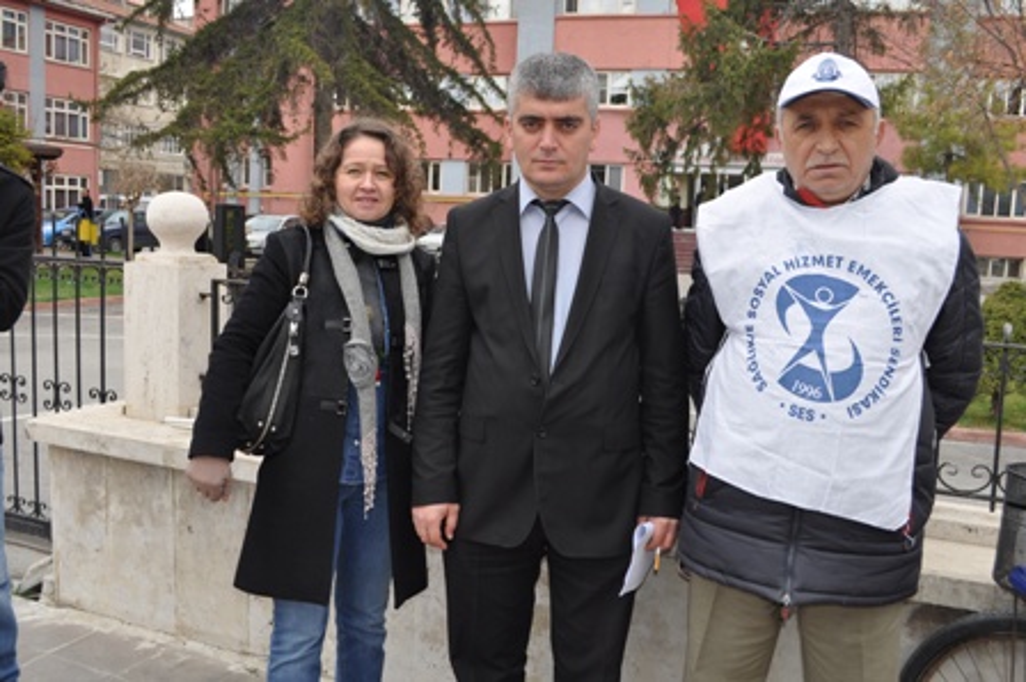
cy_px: 341
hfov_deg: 57.3
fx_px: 940
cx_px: 513
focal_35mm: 33
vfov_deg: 39.9
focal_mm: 22
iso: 200
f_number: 6.3
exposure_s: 1/200
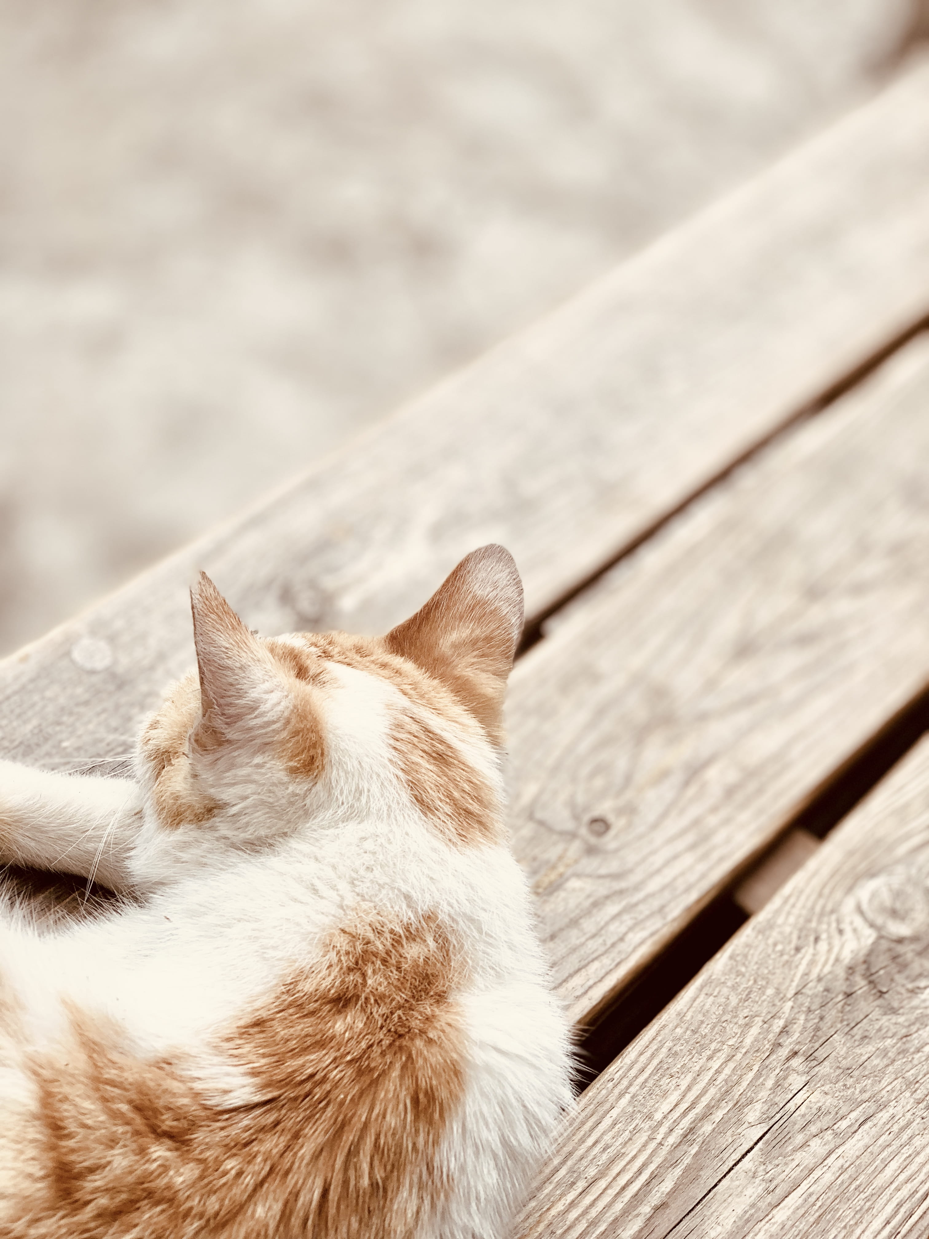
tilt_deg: -48.9
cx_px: 464
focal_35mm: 52
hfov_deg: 28.0
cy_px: 620
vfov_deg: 36.8
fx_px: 1861
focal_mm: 6
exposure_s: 1/564
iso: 16
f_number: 2.4
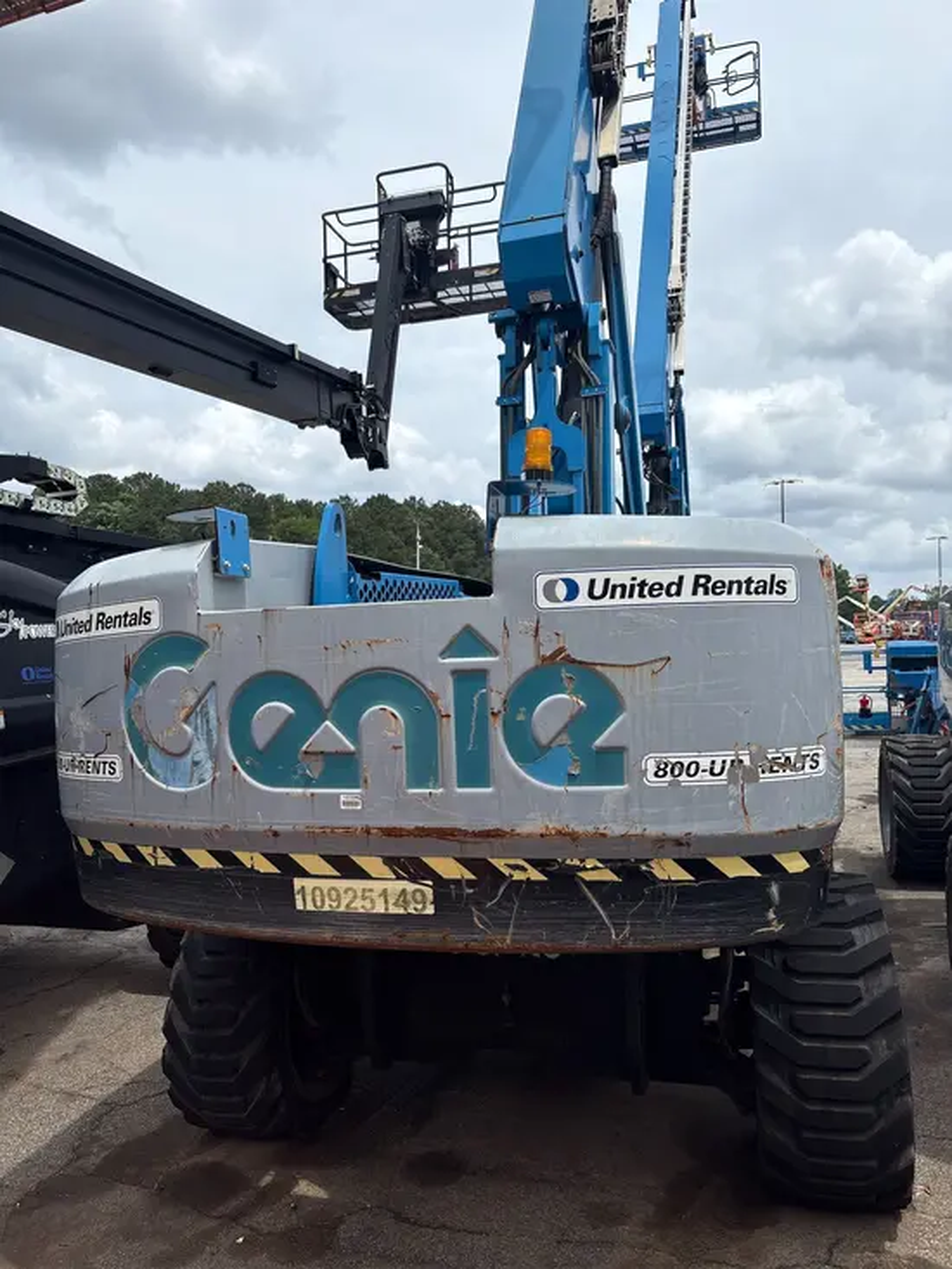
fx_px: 953
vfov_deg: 67.3
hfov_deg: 53.1
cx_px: 476
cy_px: 634
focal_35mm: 26
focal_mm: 5.96
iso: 50
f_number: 1.6
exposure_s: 1/5814
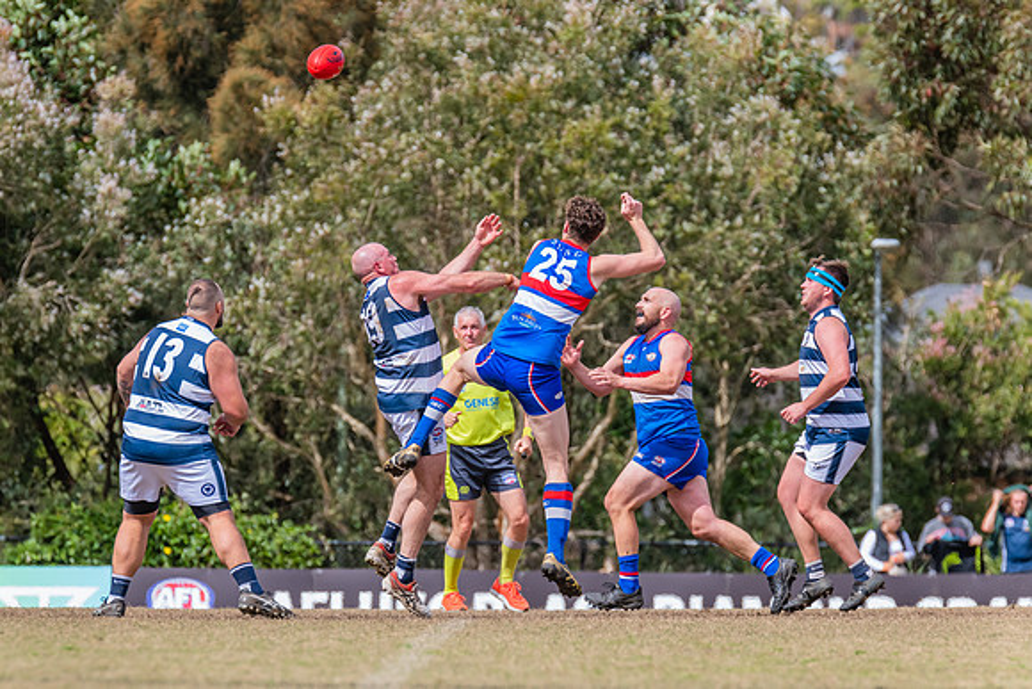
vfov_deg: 3.5
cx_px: 477
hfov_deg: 5.3
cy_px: 319
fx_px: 11202
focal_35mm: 391
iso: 800
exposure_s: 1/2000
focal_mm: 360
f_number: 8
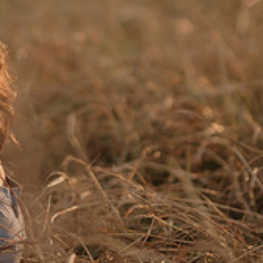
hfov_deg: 7.0
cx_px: 47
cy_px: -12
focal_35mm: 250
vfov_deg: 7.0
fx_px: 2149
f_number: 1.4
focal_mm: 85
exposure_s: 1/1250
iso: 200
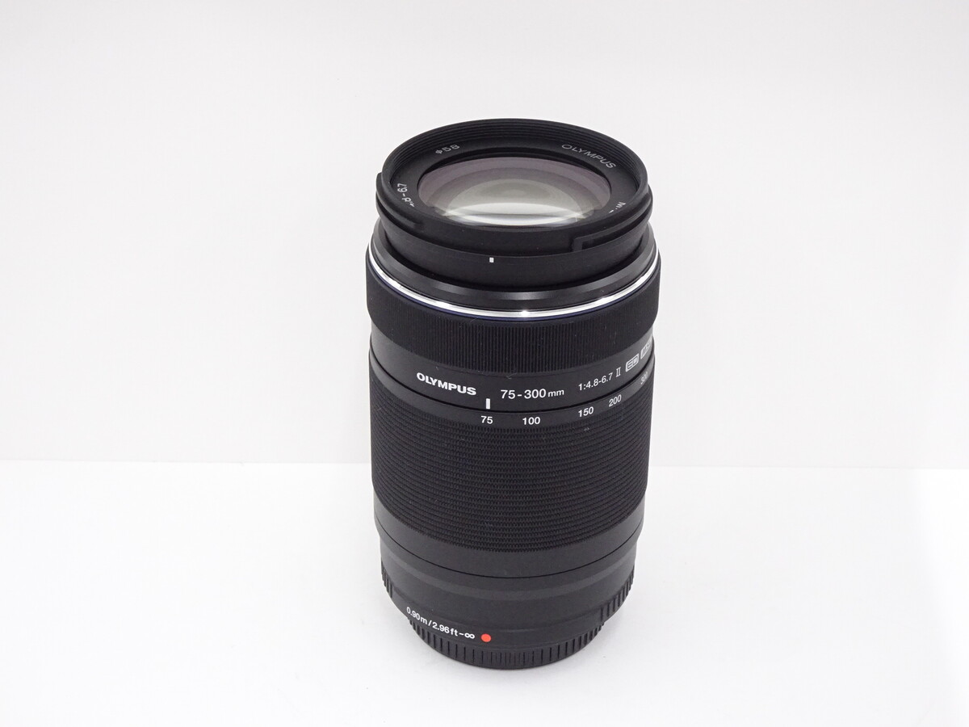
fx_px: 1848
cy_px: 364
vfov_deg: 22.3
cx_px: 484
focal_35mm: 66
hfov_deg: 29.4
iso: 640
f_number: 4.5
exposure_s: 1/80
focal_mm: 11.32
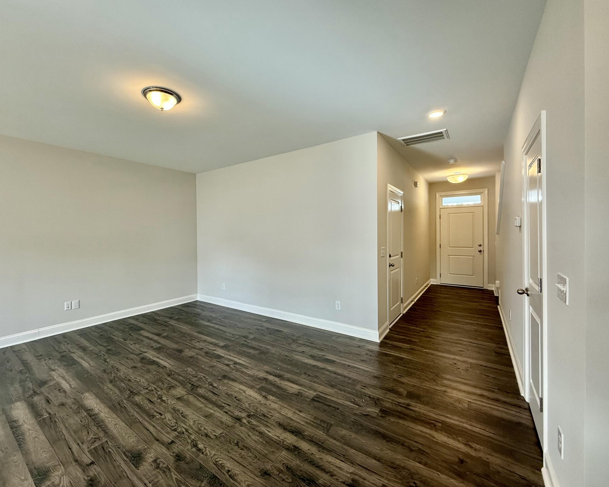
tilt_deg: -0.7
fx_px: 270
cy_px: 237
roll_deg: -0.1
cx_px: 278
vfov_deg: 84.0
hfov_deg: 96.6
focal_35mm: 15
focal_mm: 2.22
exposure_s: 1/120
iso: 125
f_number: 2.2
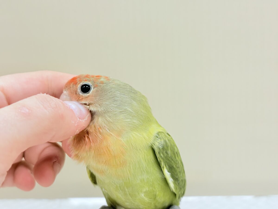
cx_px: 139
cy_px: 104
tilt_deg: -8.6
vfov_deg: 28.0
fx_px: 418
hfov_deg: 36.8
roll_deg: +4.7
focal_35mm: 52
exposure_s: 1/117
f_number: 1.6
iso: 64
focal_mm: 5.96
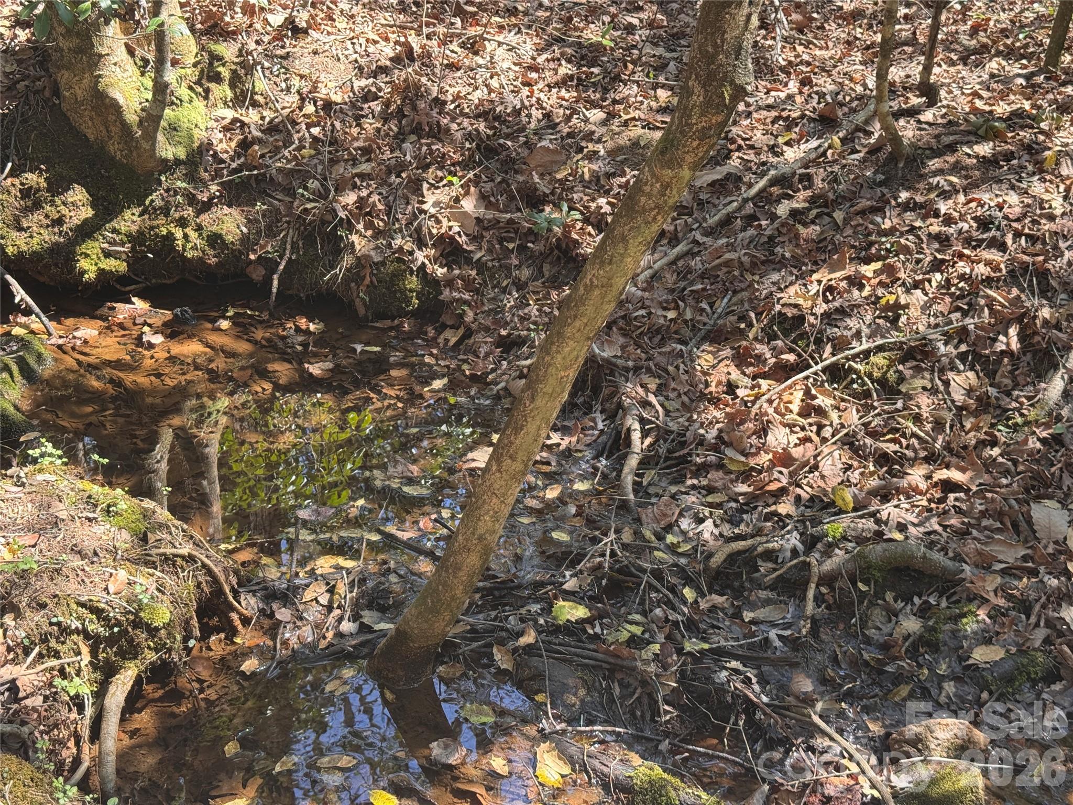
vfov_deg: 30.3
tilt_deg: -27.0
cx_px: 536
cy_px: 402
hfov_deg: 39.7
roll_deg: -1.0
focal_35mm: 48
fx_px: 1488
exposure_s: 1/193
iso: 64
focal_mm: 6.76
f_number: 1.78
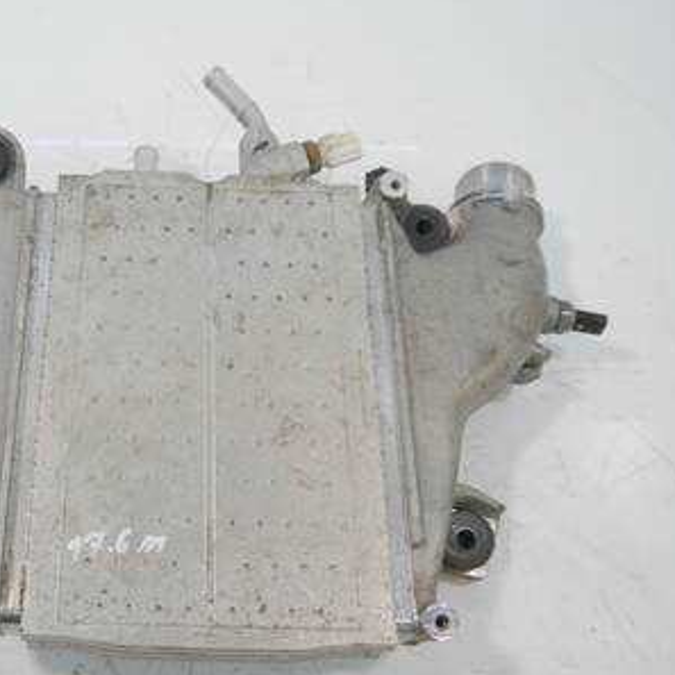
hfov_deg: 40.6
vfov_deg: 41.7
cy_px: 398
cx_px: 161
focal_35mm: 40
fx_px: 882
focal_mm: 14
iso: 320
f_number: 3.5
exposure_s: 1/60
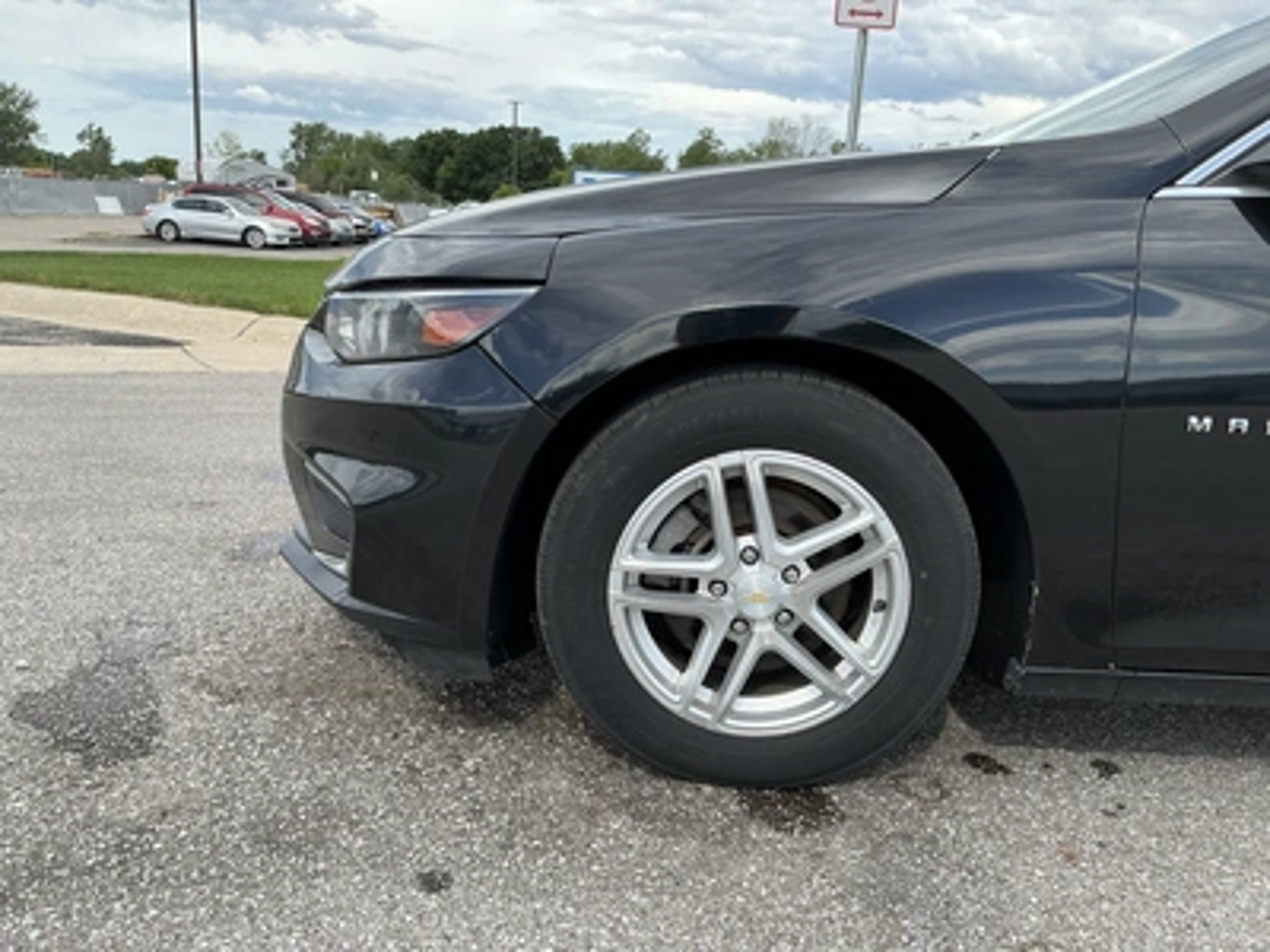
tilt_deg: -12.5
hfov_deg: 63.4
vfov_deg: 49.7
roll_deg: -3.1
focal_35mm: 28
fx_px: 1027
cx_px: 635
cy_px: 476
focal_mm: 3
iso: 25
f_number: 1.8
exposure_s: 1/829
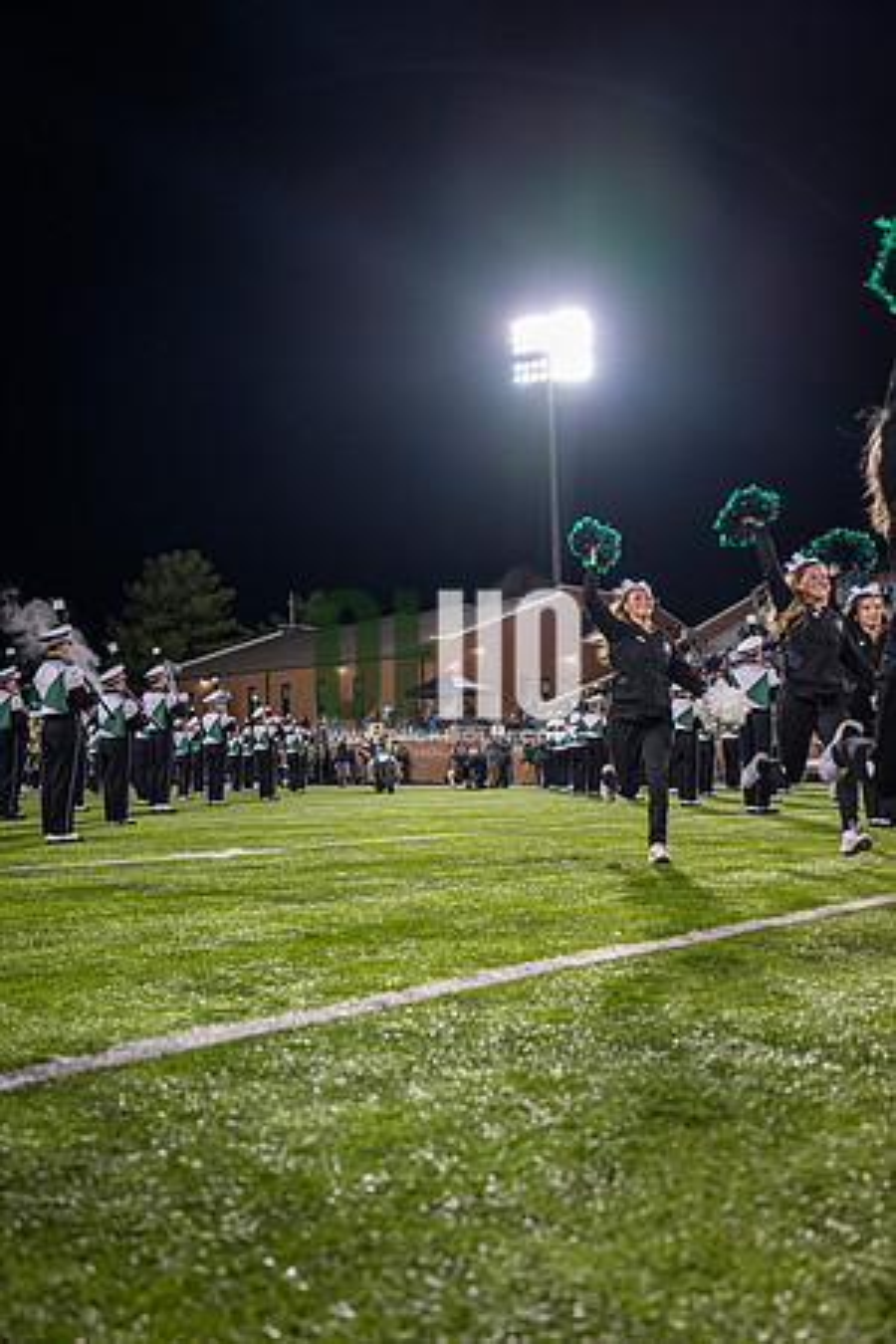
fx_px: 1232
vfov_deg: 57.2
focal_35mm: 33
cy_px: 672
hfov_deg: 40.0
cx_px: 448
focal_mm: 33
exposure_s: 1/500
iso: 1250
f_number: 3.2
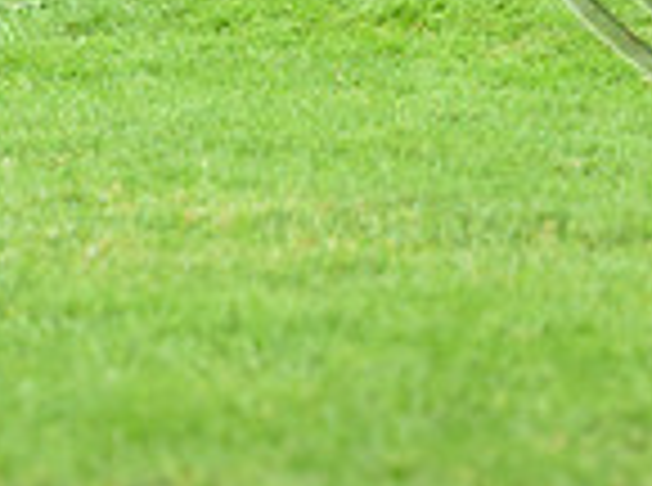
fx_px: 5430
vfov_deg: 5.1
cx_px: 913
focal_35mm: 289
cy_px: -369
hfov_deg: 6.8
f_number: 3.5
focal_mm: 75
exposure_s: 1/1250
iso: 560
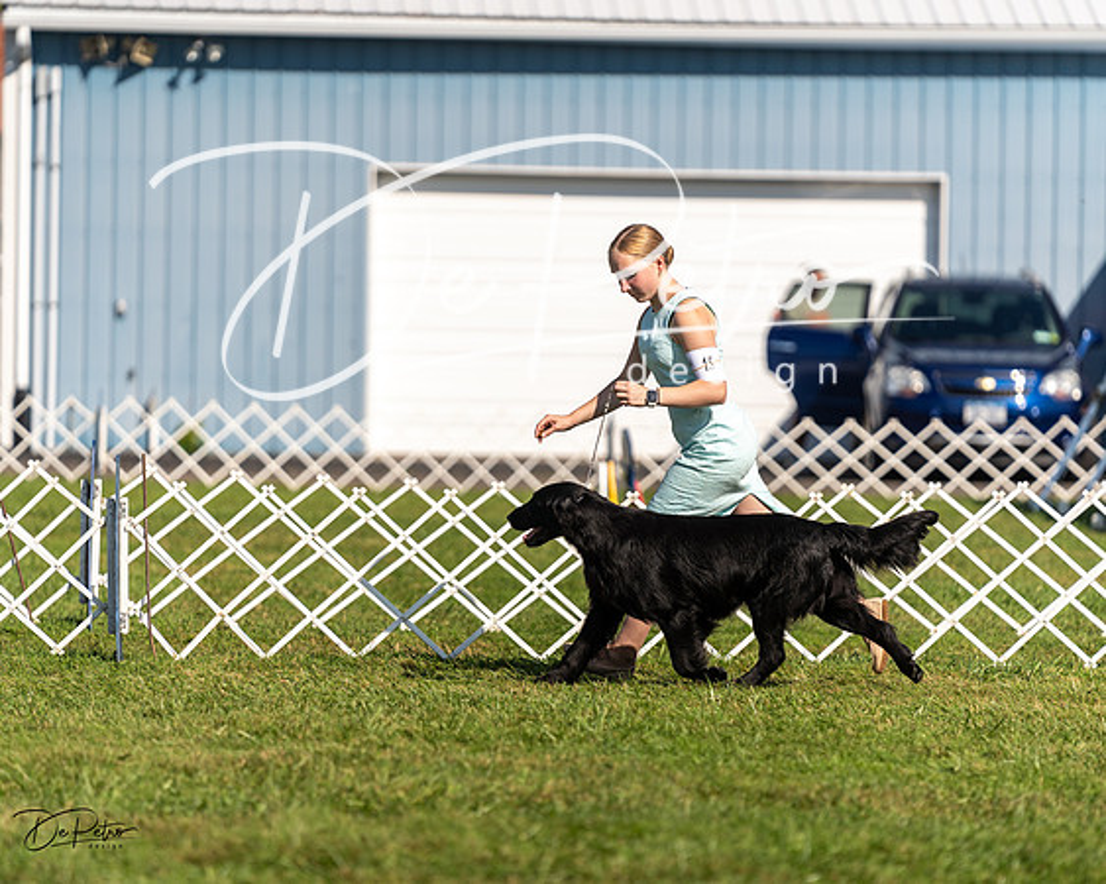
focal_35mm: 225
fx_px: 7370
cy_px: 442
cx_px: 553
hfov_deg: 8.6
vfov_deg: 6.9
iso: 100
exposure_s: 1/2500
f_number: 3.2
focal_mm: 200
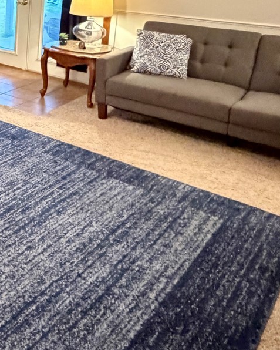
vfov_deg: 39.0
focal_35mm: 44
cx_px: -104
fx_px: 456
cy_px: 33
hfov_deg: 27.3
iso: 2000
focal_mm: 2.22
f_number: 2.2
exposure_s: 1/30
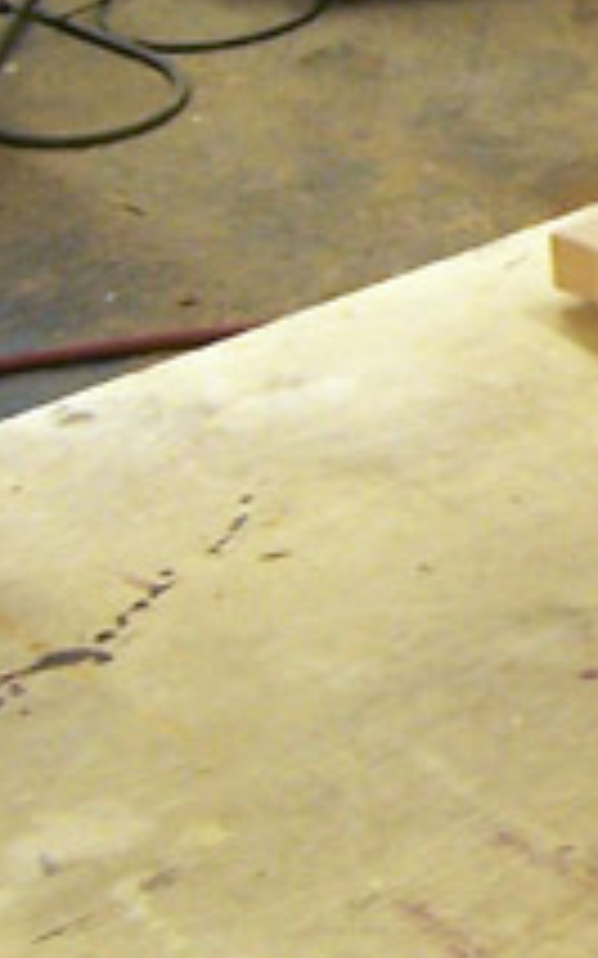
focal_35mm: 118
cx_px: 1183
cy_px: 4
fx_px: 3079
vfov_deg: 17.3
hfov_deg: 10.3
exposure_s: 1/15
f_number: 3.4
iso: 140
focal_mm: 5.5
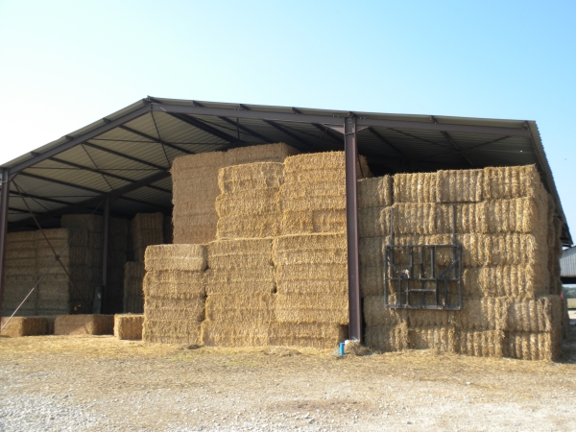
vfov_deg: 38.7
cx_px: 288
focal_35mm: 37
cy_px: 216
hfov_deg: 50.1
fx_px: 616
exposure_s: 1/54
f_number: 10
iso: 64
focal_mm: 6.6
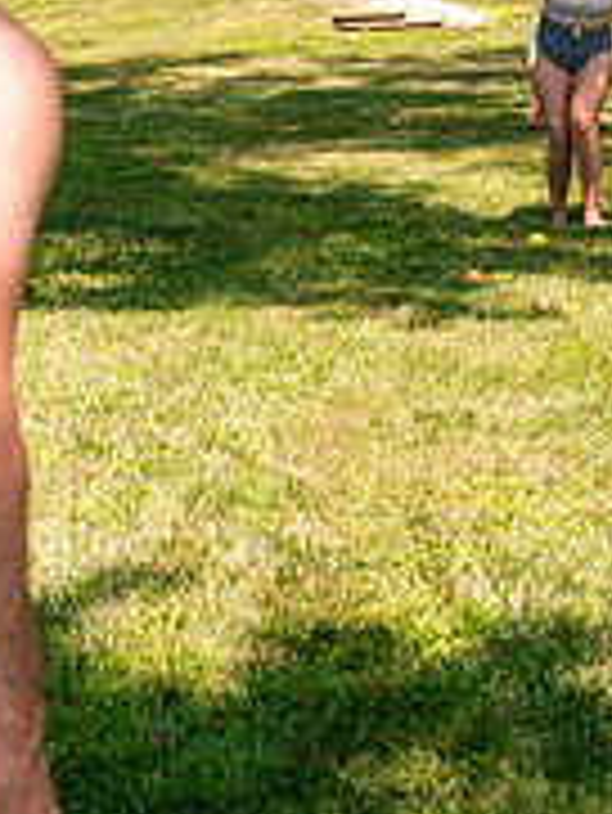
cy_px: 135
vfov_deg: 18.7
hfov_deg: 14.2
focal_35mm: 104
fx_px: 2449
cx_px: 349
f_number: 2.8
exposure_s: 1/3200
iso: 400
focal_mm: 29
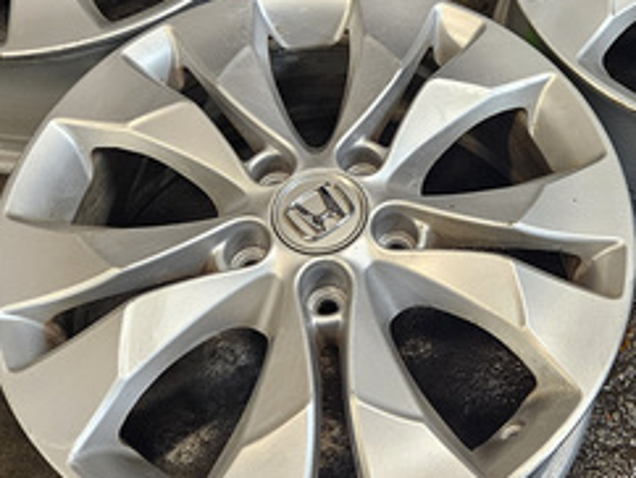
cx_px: 457
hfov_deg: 33.2
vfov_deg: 25.0
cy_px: 53
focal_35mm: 57
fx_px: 1048
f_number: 1.8
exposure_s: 1/100
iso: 640
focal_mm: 5.4
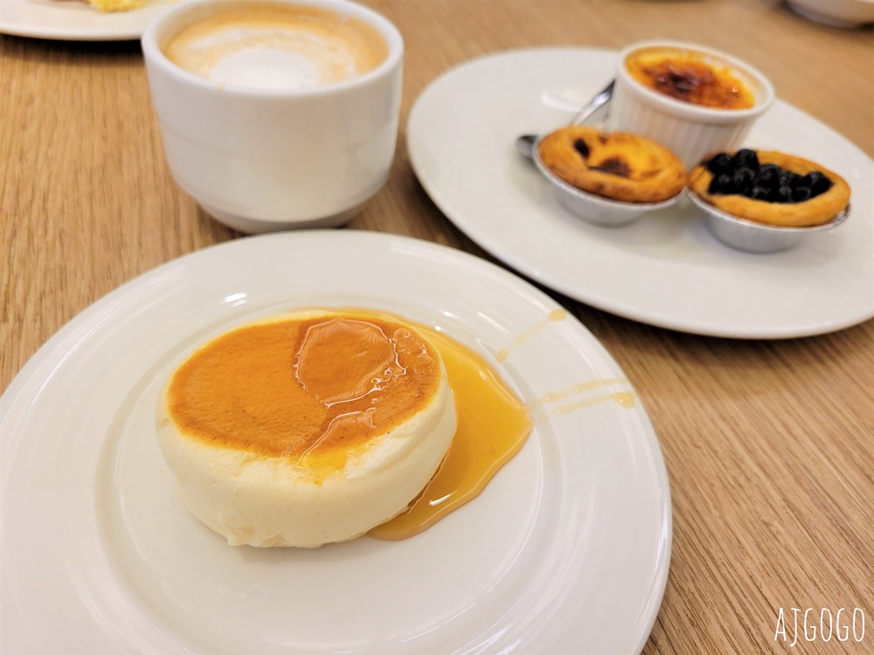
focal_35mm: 26
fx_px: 656
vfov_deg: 53.1
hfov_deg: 67.3
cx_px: 437
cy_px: 328
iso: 160
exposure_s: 1/49
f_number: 1.8
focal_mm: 5.4
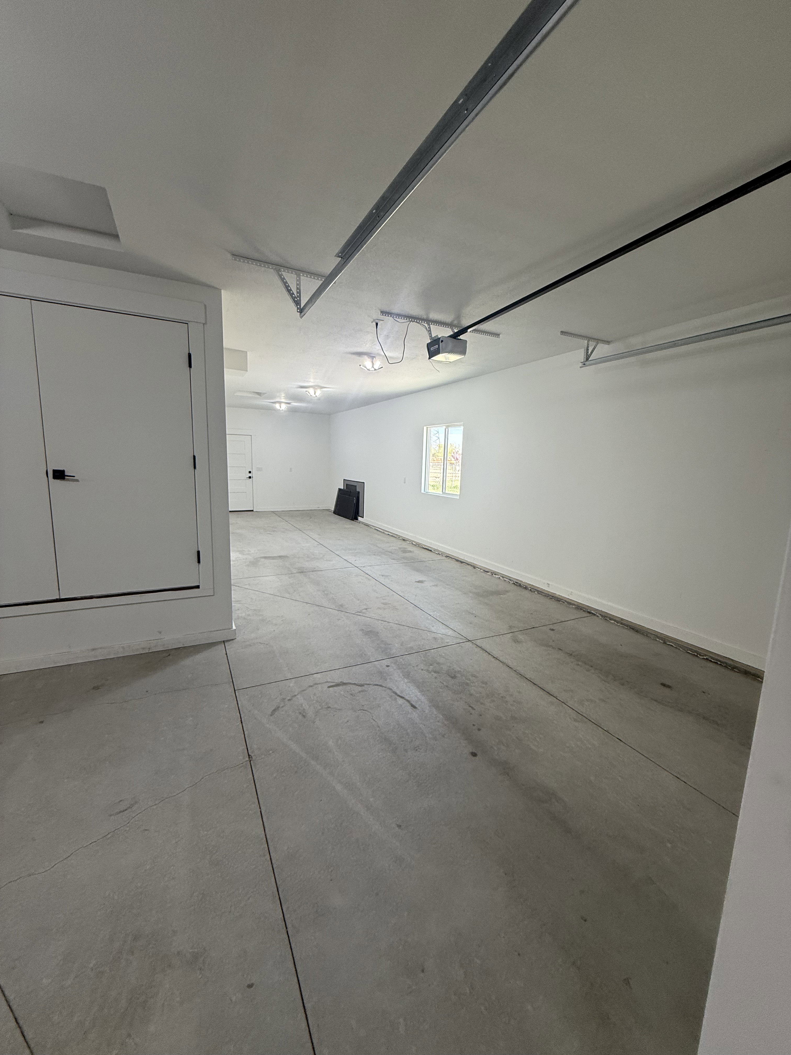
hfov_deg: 85.7
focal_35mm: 14
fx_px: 427
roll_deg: -0.8
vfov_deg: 102.1
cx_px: 396
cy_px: 528
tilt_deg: -7.5
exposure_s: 1/120
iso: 125
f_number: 2.2
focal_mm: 2.22
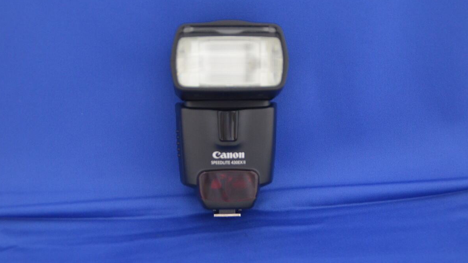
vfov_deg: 20.0
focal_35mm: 60
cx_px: 233
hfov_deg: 34.9
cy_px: 127
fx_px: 744
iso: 1600
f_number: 4.5
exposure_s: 1/80
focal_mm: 38
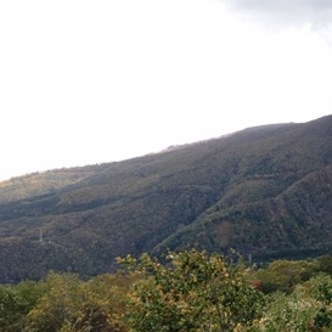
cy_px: 151
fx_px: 651
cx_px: 370
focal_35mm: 60
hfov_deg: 26.3
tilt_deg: +2.7
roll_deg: -1.7
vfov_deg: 28.6
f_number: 2.2
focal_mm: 4.15
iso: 25
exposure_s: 1/506
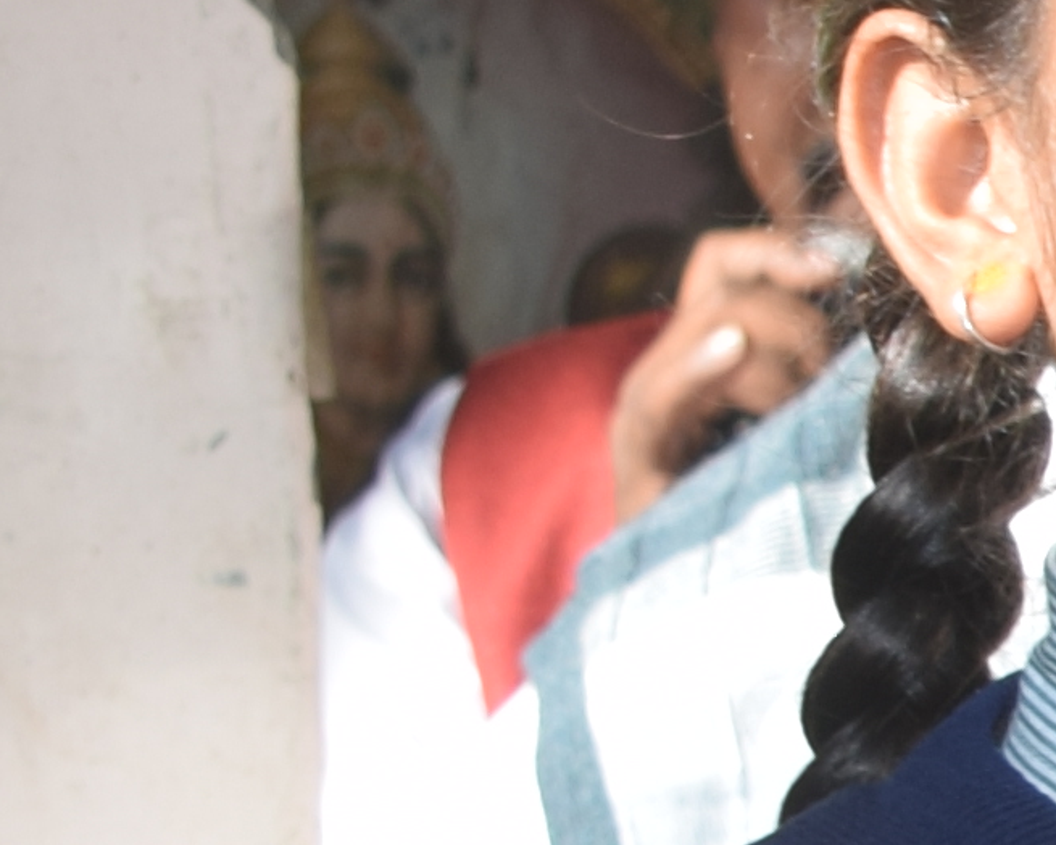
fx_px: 10886
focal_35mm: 348
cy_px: 1400
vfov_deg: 4.4
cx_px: 4538
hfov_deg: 4.9
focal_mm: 27
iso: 100
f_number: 5.6
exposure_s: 1/200
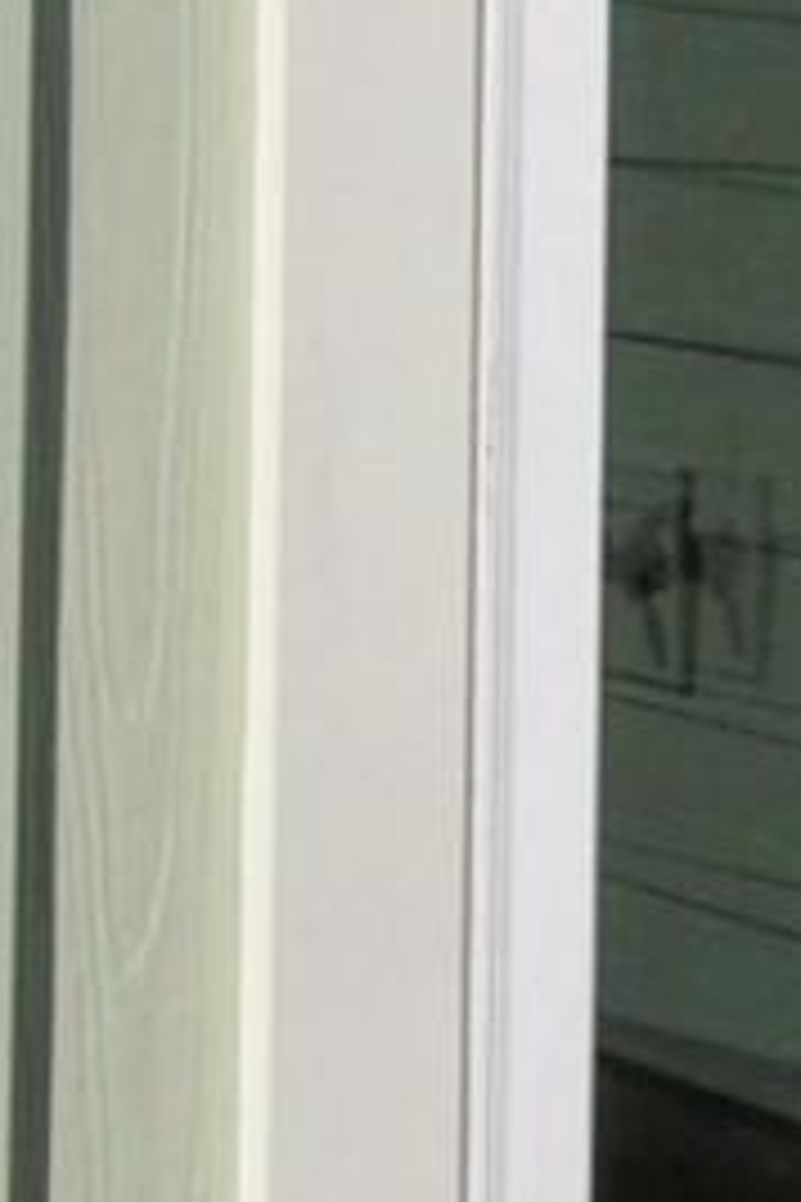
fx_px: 11801
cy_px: -977
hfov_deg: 3.8
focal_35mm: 354
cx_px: -1638
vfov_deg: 5.7
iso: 200
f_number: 10
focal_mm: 21
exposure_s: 1/400
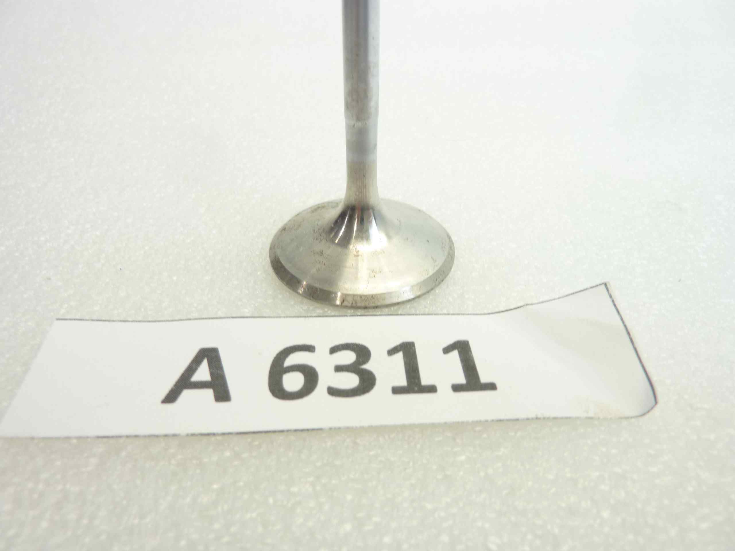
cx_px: 368
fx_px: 531
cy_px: 276
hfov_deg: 69.4
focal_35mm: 25
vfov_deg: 54.9
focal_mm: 4.1
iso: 80
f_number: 3.3
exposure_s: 1/20
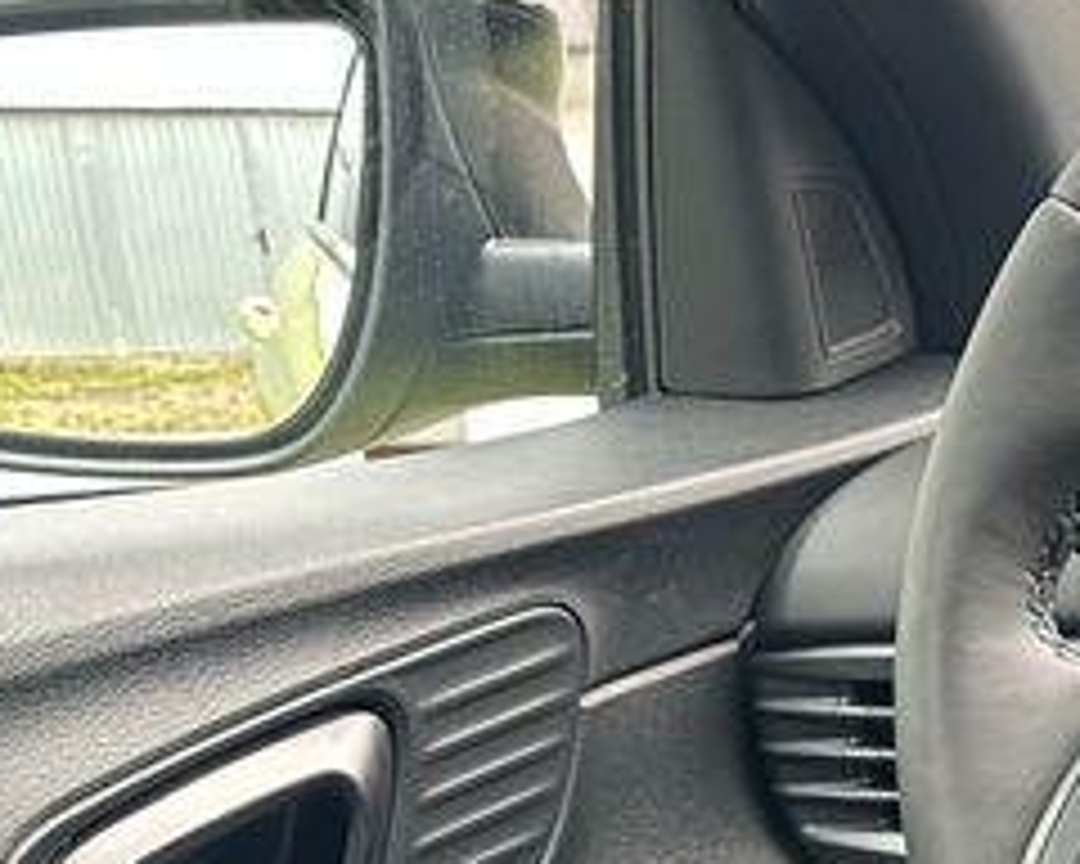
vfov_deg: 14.2
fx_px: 3196
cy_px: 1382
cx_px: 2097
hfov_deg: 15.6
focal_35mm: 100
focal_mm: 6.86
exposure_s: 1/121
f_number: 1.78
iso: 125
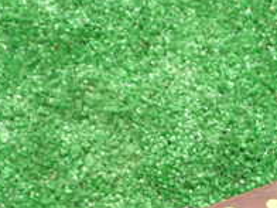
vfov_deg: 15.2
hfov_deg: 20.5
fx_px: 736
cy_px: 280
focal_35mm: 92
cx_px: 293
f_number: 3.2
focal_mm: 5.4
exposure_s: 1/800
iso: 100
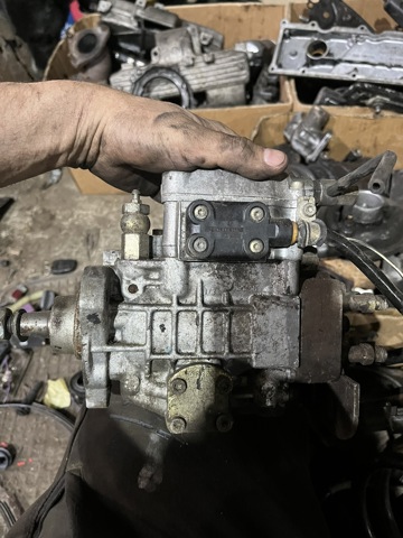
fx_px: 404
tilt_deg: -53.3
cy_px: 269
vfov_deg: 67.3
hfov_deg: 53.1
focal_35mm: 26
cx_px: 202
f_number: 1.6
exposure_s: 1/33
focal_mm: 5.1
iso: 500
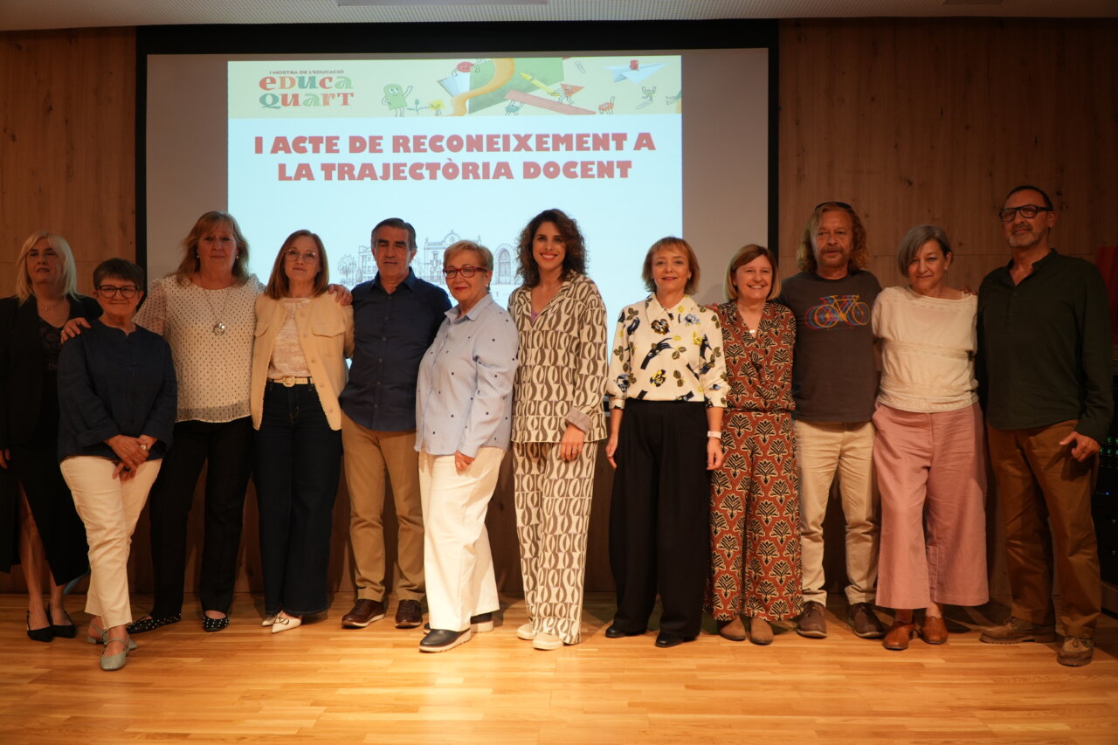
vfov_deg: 41.7
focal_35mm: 32
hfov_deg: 59.5
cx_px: 559
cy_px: 372
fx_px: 978
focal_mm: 21
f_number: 4
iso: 250
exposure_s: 1/40
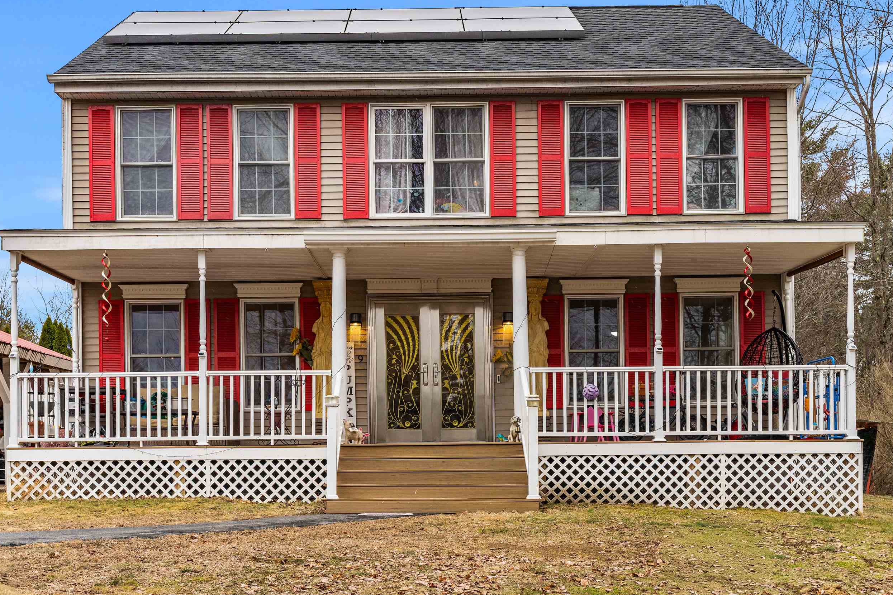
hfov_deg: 51.9
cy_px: 290
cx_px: 439
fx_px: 918
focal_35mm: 37
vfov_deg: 35.9
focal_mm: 30
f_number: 8
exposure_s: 1/125
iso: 400
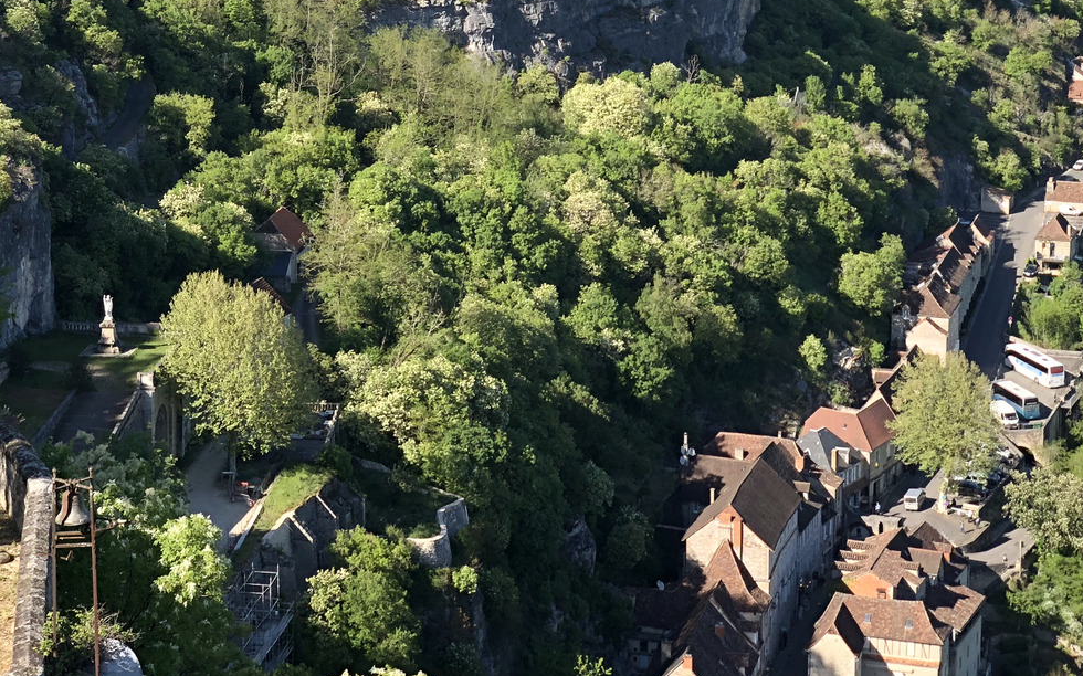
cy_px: 19
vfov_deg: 14.3
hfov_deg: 23.0
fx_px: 2656
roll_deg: +0.3
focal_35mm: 90
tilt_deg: -4.9
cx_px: 388
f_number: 2.4
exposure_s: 1/727
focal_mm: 6
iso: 16
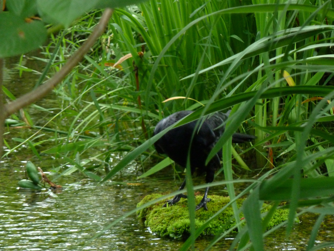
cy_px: 126
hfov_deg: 5.0
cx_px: 167
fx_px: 3850
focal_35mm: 399
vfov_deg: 3.7
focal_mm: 49.2
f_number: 4.9
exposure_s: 1/125
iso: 400
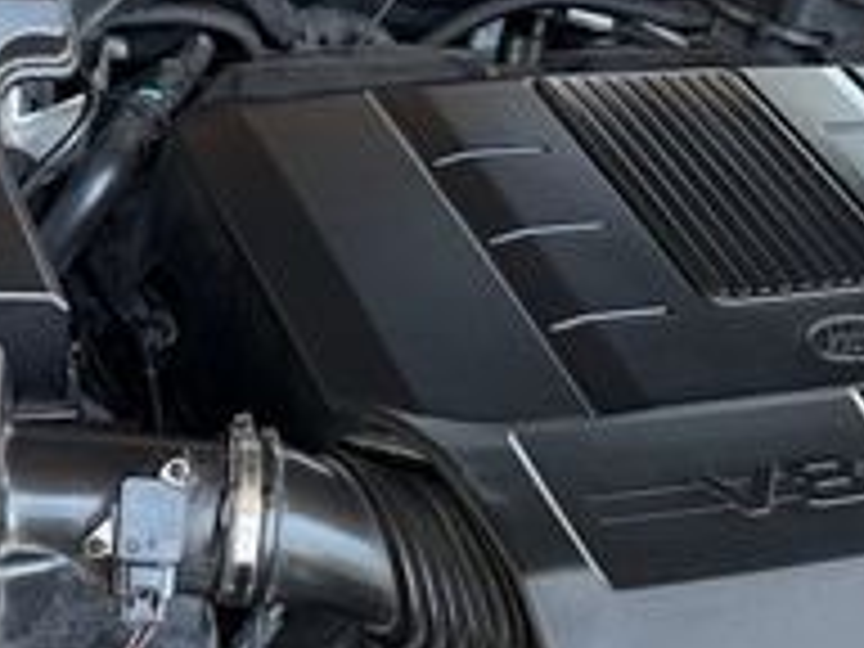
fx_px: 1997
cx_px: 504
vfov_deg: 18.3
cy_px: 513
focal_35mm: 80
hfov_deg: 24.4
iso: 200
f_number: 1.78
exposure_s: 1/154
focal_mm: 6.76
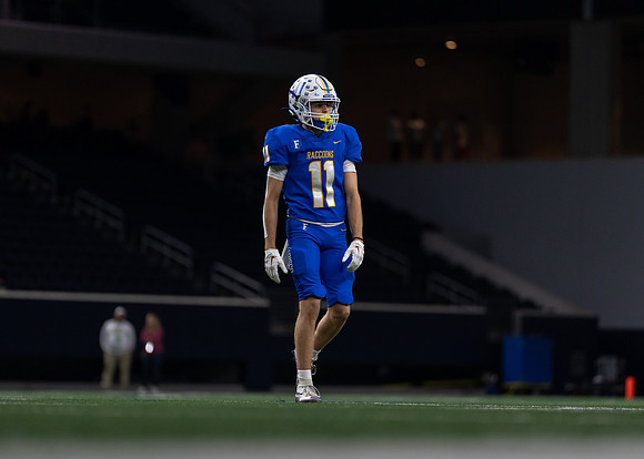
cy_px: 236
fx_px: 4245
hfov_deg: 8.7
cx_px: 317
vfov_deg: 6.2
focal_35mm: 232
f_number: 2.8
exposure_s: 1/1000
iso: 1000
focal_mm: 200
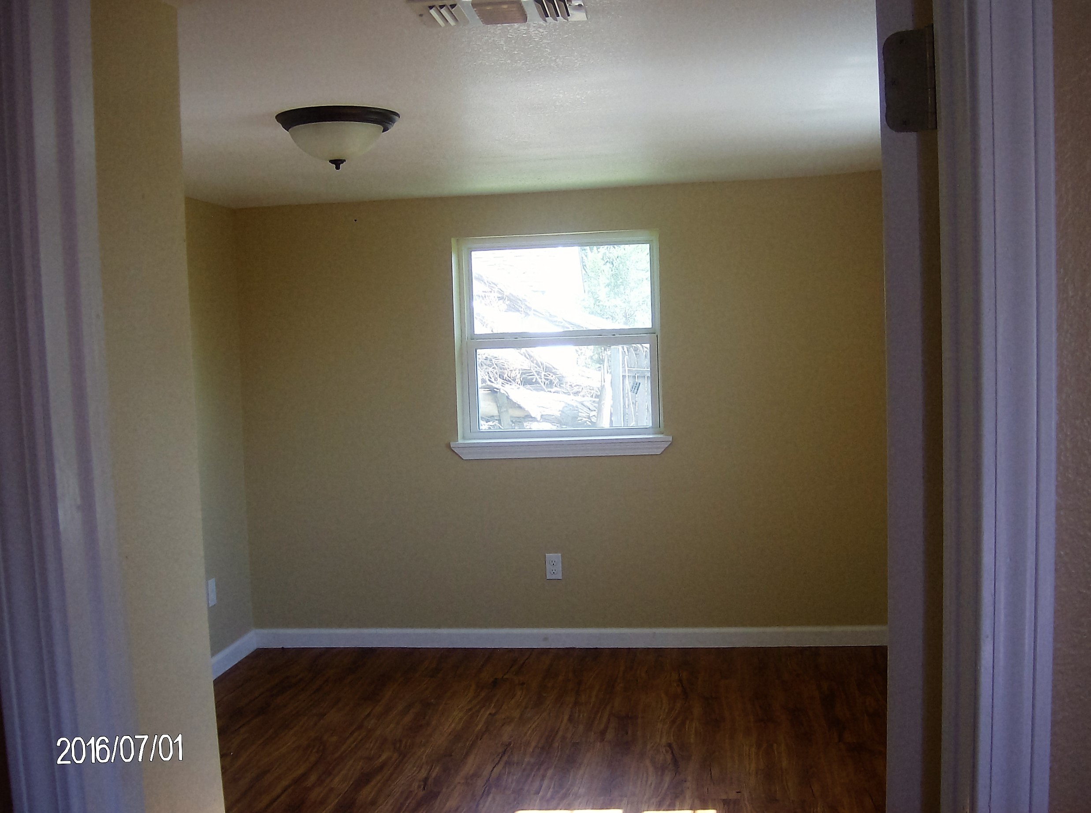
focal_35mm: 36
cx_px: 546
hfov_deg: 51.5
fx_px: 1132
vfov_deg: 39.5
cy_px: 406
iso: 100
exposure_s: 1/69
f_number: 2.8
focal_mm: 6
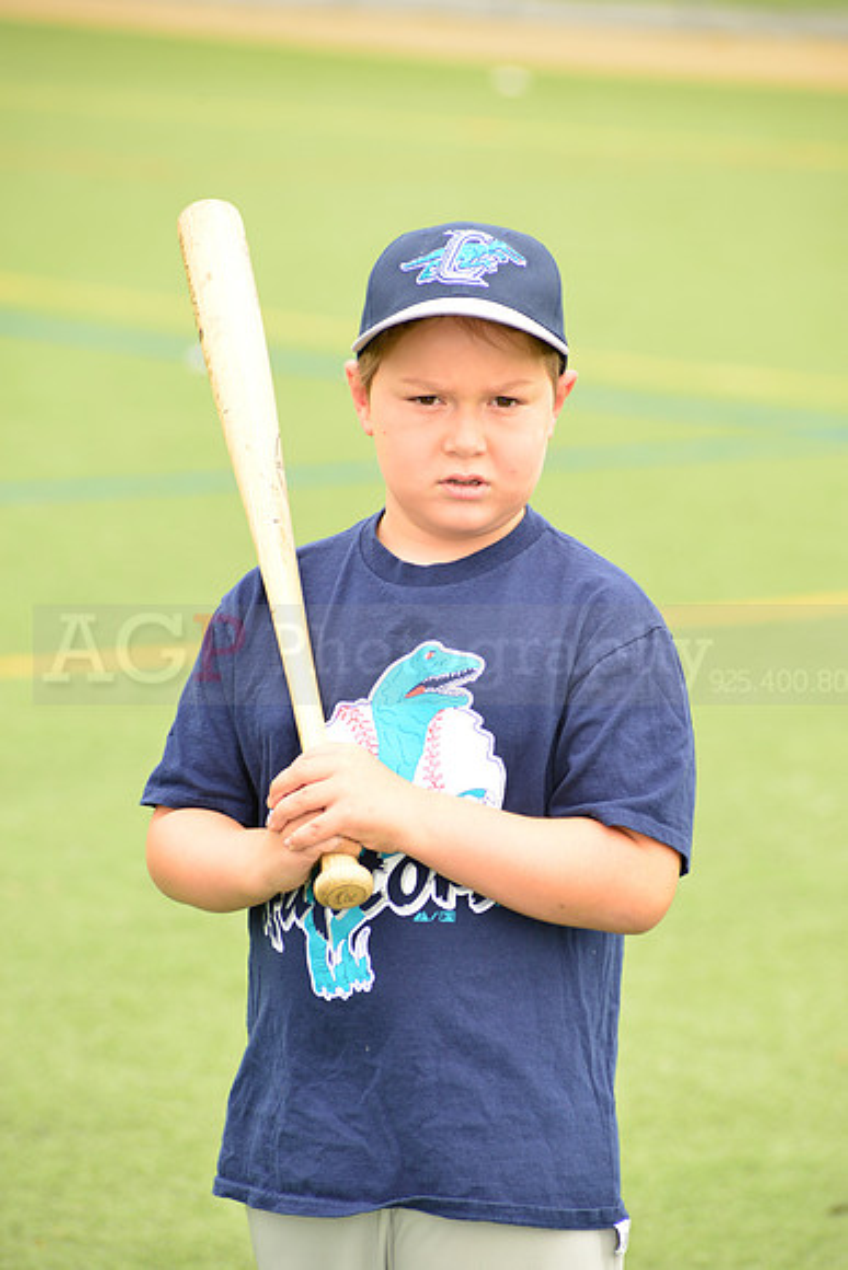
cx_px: 424
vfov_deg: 10.3
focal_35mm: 200
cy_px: 635
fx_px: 7062
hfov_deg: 6.9
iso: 250
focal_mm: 200
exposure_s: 1/200
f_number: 8
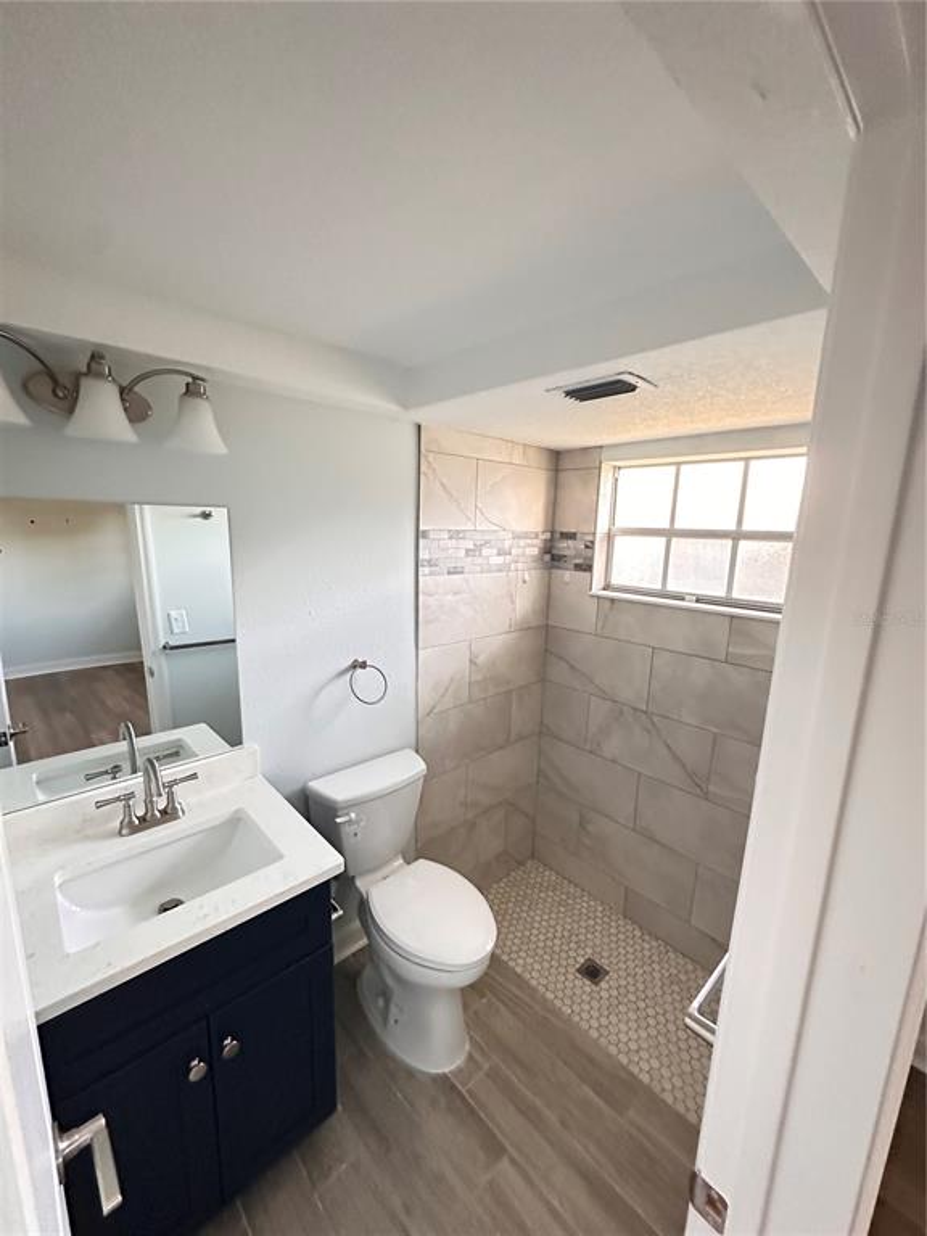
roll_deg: -2.5
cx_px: 464
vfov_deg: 102.1
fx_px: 500
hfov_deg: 85.7
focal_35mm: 14
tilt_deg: -9.4
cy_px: 618
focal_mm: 2.22
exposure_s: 1/60
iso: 1250
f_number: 2.2
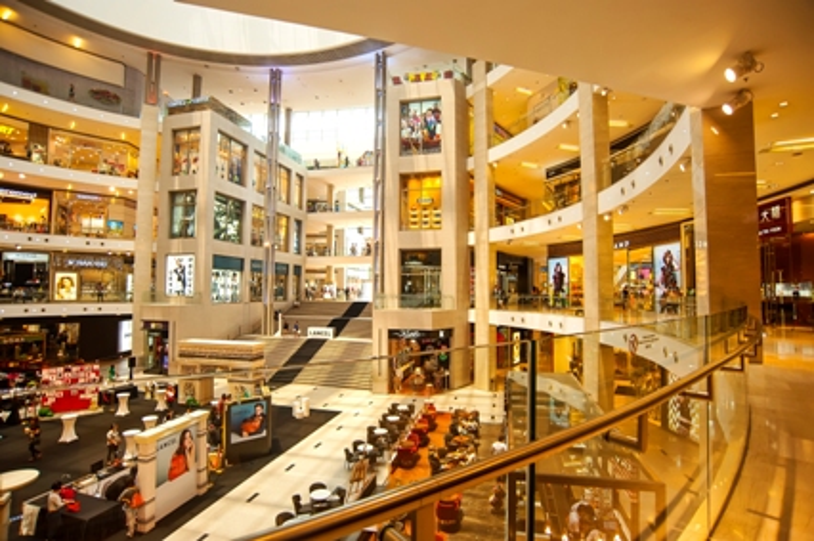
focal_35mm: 18
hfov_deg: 90.1
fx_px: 407
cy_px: 270
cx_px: 407
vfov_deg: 67.3
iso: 640
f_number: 5.6
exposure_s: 1/80
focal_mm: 18
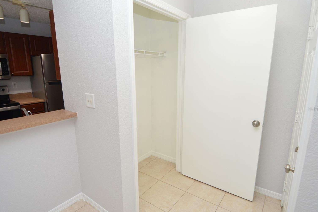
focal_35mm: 19
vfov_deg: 64.5
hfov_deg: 86.9
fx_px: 168
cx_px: 159
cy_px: 109
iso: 500
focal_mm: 12
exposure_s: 1/60
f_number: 4
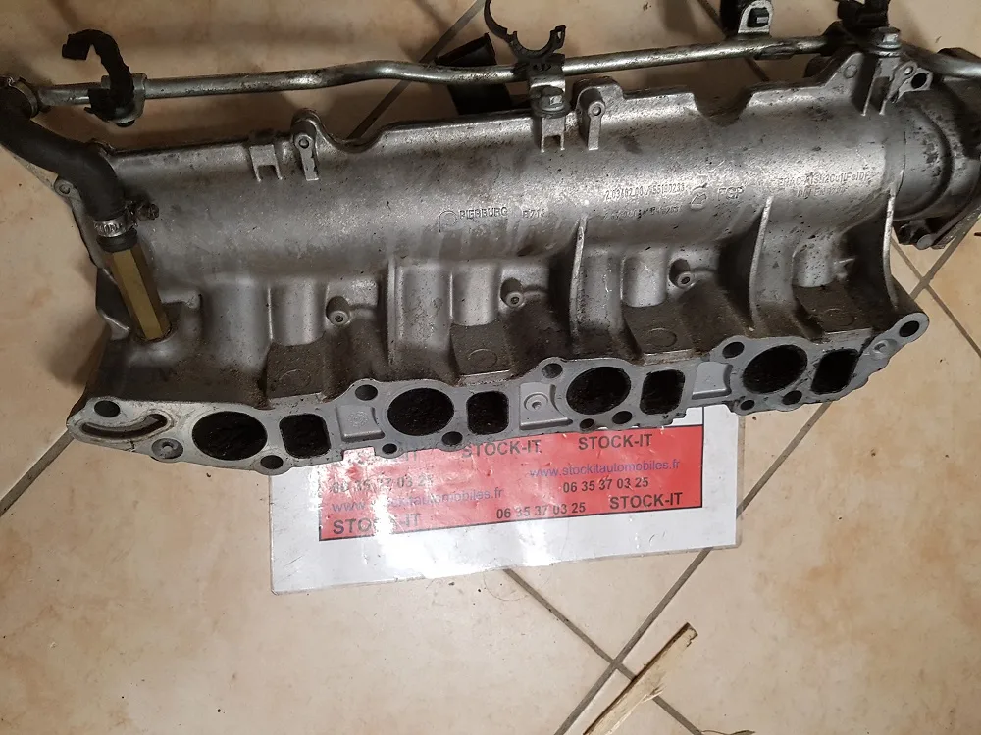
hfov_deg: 67.3
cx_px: 490
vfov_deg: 53.1
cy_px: 368
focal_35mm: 26
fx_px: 737
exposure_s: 1/25
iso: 160
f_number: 1.7
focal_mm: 4.2
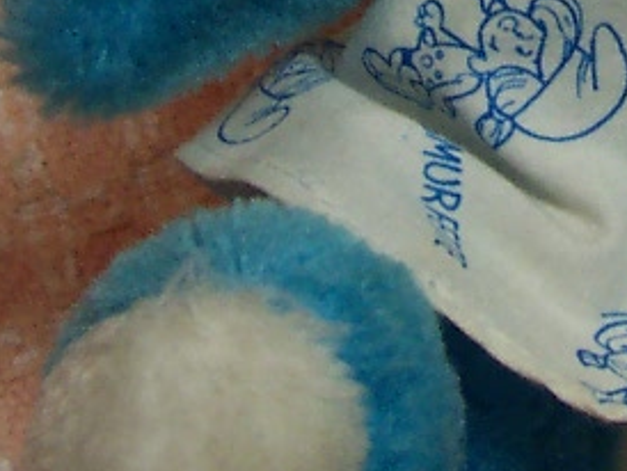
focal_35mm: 162
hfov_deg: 11.9
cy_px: -311
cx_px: 783
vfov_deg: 8.9
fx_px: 2937
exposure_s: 1/60
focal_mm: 5.6
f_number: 2.8
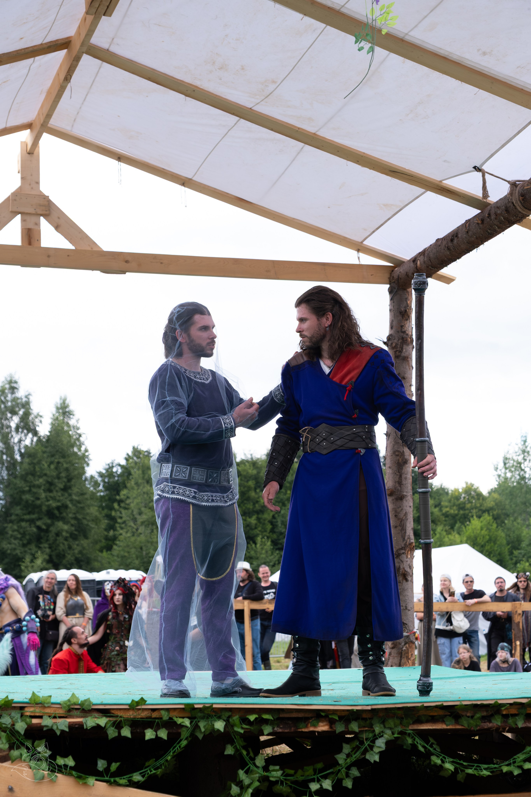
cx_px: 266
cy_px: 398
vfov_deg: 32.4
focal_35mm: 62
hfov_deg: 21.9
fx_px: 1372
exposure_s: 1/1000
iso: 1000
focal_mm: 41.4
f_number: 4
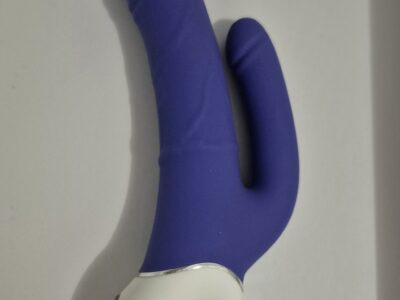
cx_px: 200
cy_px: 150
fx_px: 266
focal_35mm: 23
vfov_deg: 58.9
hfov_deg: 73.9
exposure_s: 1/100
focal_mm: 5.4
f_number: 1.8
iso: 1600
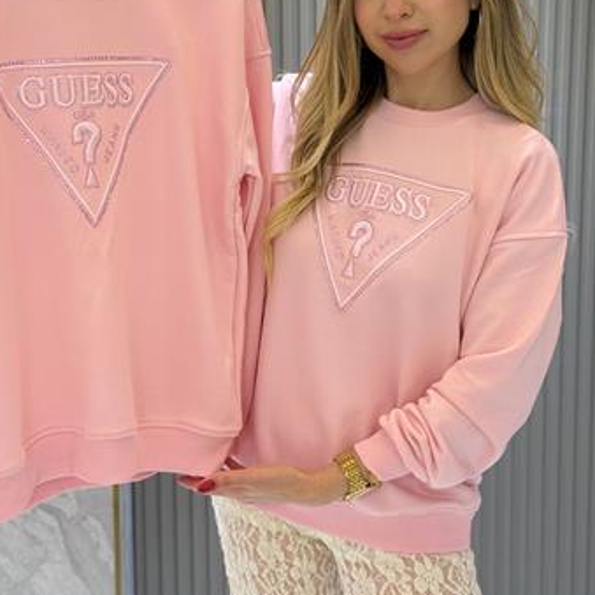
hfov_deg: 26.5
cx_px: 291
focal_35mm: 65
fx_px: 1264
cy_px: 235
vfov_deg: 26.4
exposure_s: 1/100
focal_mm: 6.76
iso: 250
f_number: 1.78
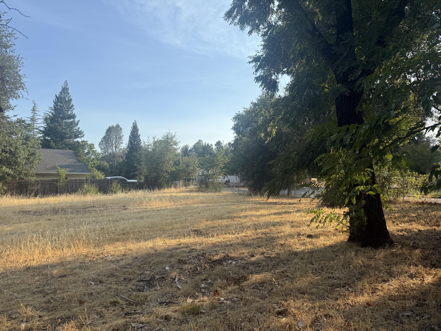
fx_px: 306
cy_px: 166
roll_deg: -1.2
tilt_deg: +1.8
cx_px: 220
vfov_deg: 56.8
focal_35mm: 24
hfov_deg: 71.6
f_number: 1.78
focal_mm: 6.76
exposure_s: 1/2703
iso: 80
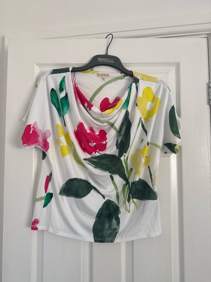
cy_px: 141
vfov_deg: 71.6
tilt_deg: +2.0
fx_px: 195
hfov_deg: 56.8
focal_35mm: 24
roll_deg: +0.8
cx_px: 106
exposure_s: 1/121
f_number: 1.78
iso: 80
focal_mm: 6.76
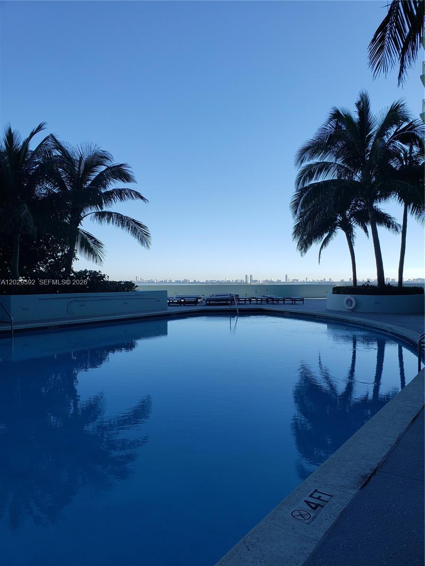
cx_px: 212
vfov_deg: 67.3
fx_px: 426
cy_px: 283
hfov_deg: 53.1
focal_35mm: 26
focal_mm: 4.3
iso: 50
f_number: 2.4
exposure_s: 1/1177
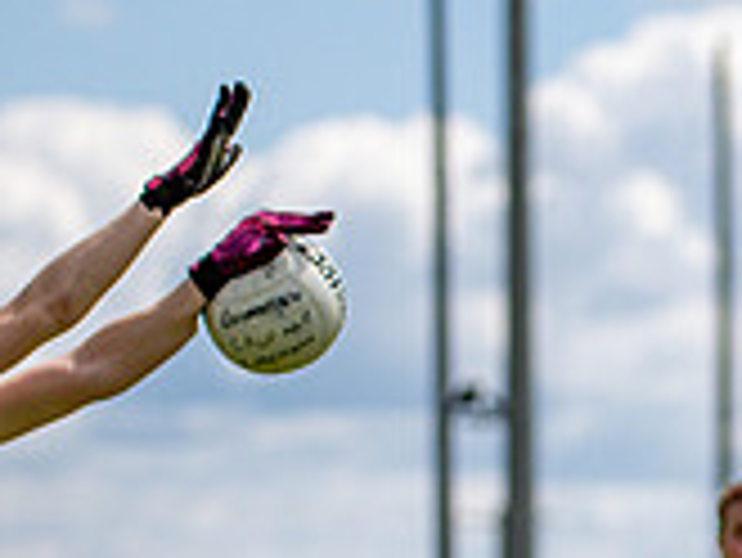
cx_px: 1093
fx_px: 10940
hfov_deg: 3.9
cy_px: 794
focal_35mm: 510
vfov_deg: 2.9
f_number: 2.8
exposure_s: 1/6400
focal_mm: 120
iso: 100
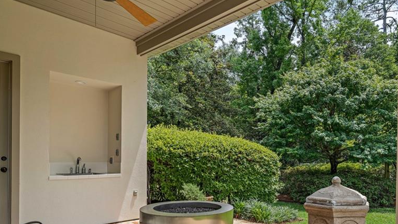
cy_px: 169
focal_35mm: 24
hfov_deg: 75.1
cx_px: 247
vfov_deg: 45.9
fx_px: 253
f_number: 5.6
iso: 320
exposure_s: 1/200
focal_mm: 17
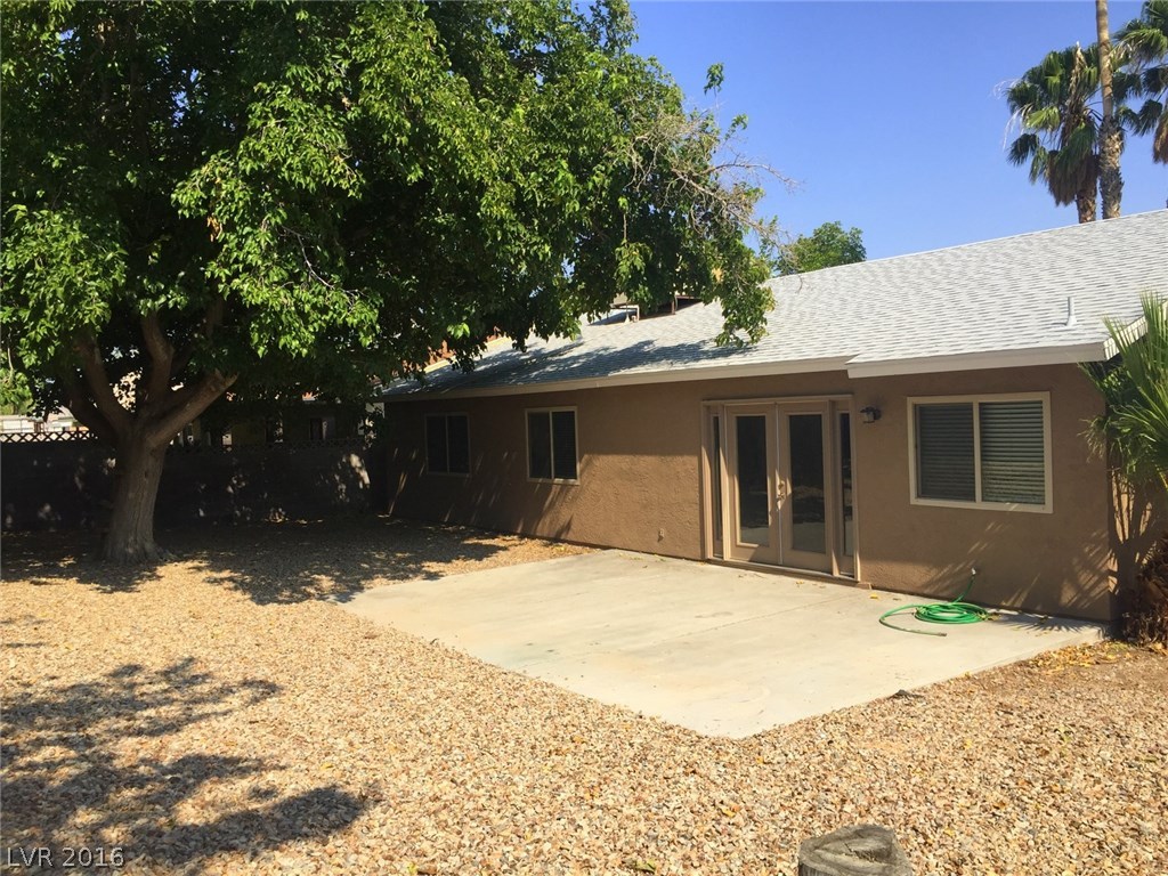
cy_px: 438
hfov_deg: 61.7
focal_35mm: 29
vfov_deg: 48.2
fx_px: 979
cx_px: 584
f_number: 2.2
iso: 32
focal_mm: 4.15
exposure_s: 1/1721
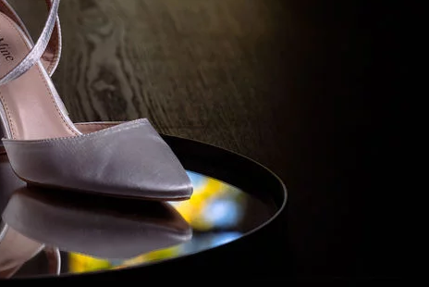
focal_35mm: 195
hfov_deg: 10.4
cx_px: -37
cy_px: 99
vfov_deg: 7.1
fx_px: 2325
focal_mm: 75
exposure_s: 1/200
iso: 125
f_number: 4.5
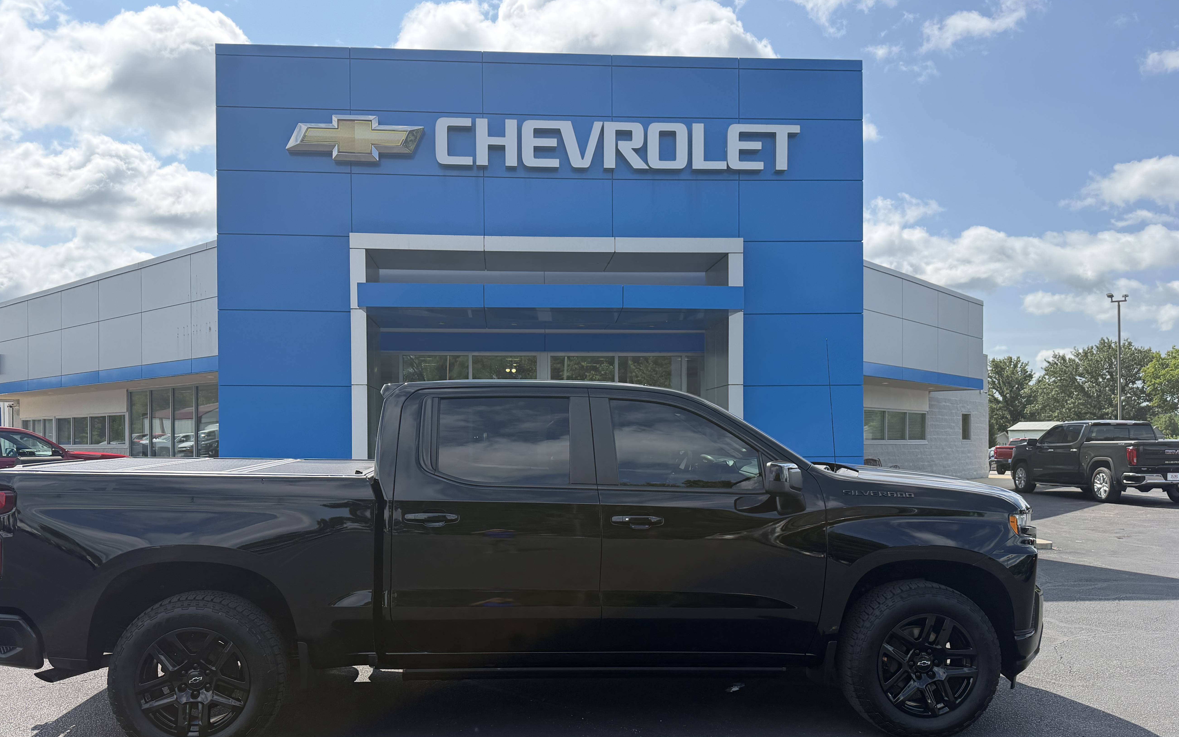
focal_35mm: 28
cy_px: 448
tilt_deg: +1.8
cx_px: 572
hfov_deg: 66.5
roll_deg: +0.3
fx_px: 900
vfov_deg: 44.3
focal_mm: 6.76
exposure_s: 1/2907
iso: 100
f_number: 1.78
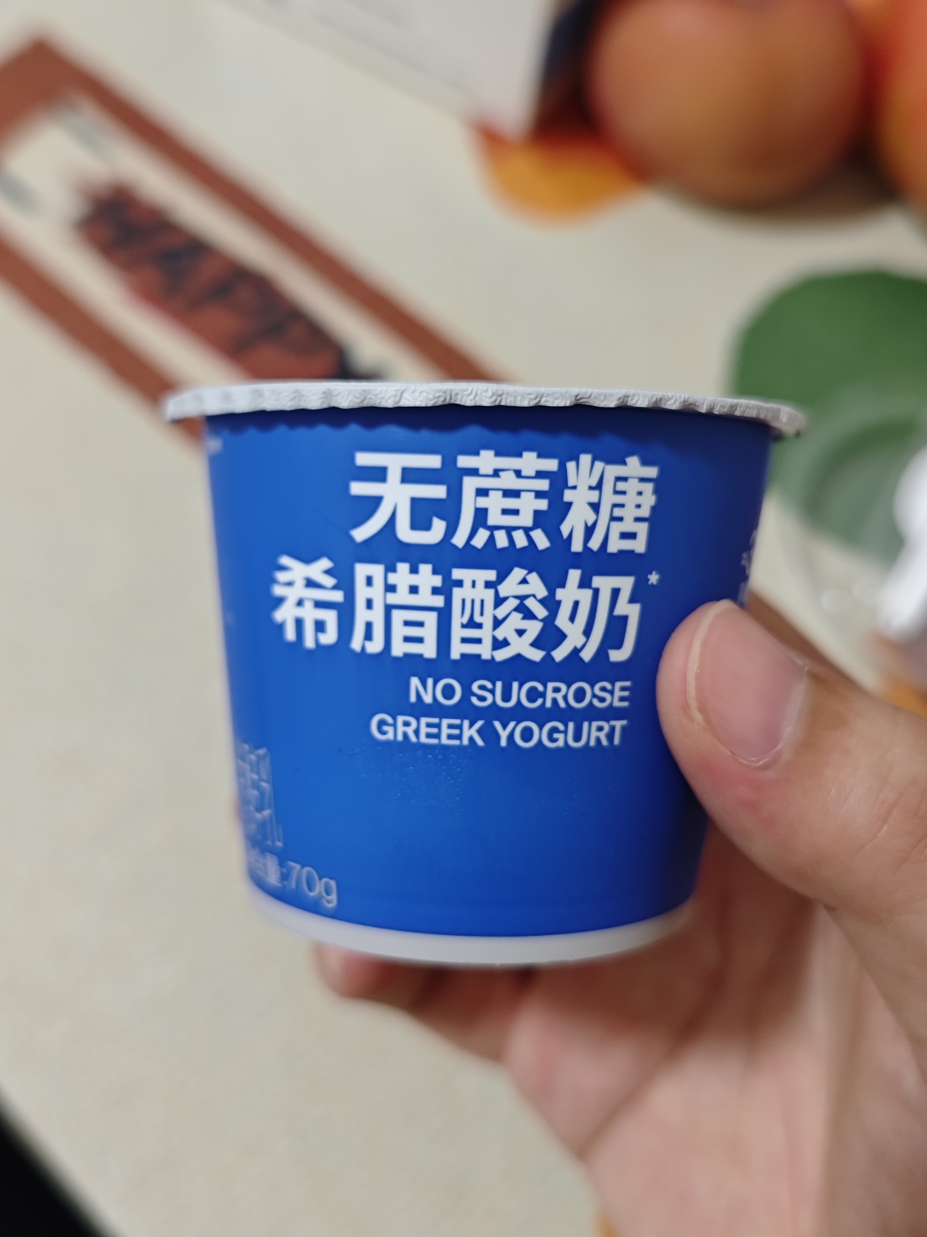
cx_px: 464
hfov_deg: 42.9
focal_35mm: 33
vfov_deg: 55.4
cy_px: 618
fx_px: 1178
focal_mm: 6.55
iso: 500
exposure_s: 1/50
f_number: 1.6
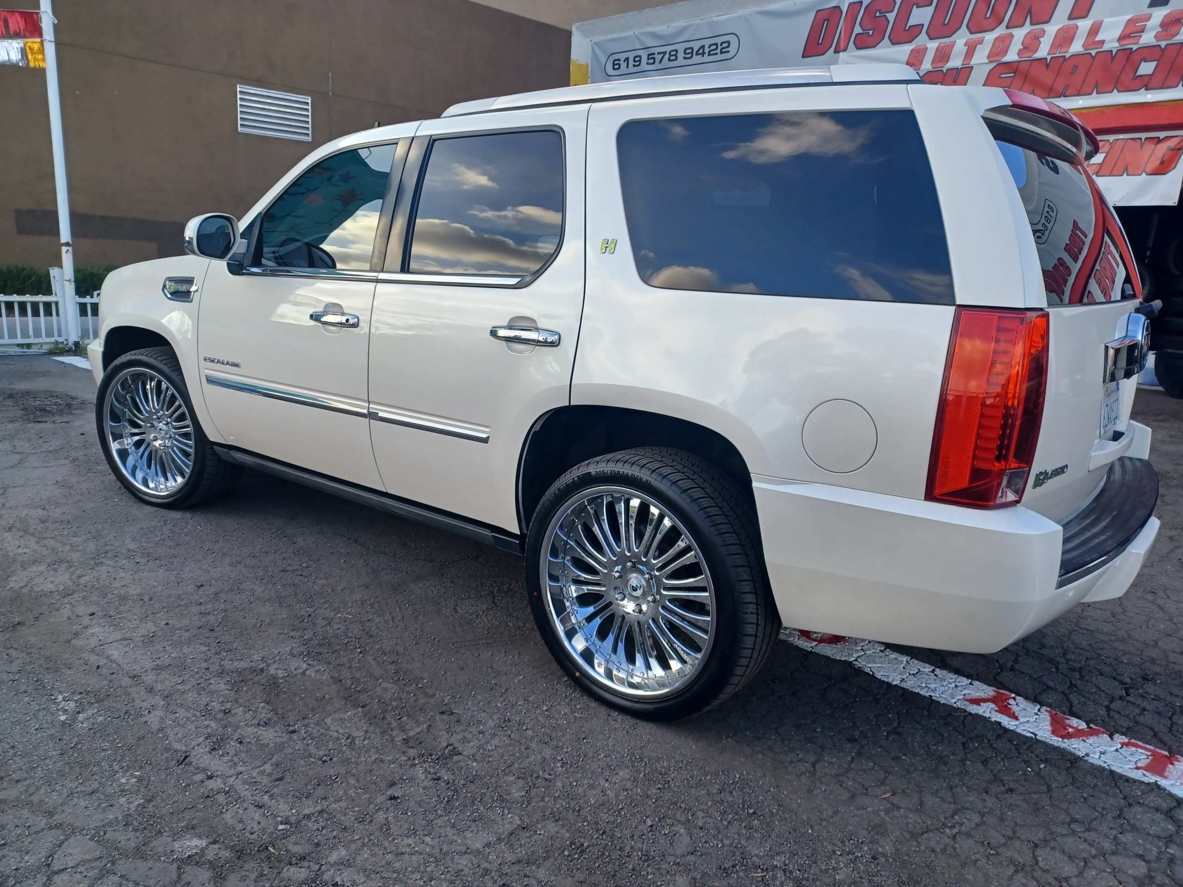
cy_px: 444
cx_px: 592
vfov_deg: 54.9
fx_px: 854
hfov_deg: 69.4
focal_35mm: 25
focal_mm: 4.6
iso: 40
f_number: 1.8
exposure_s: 1/100
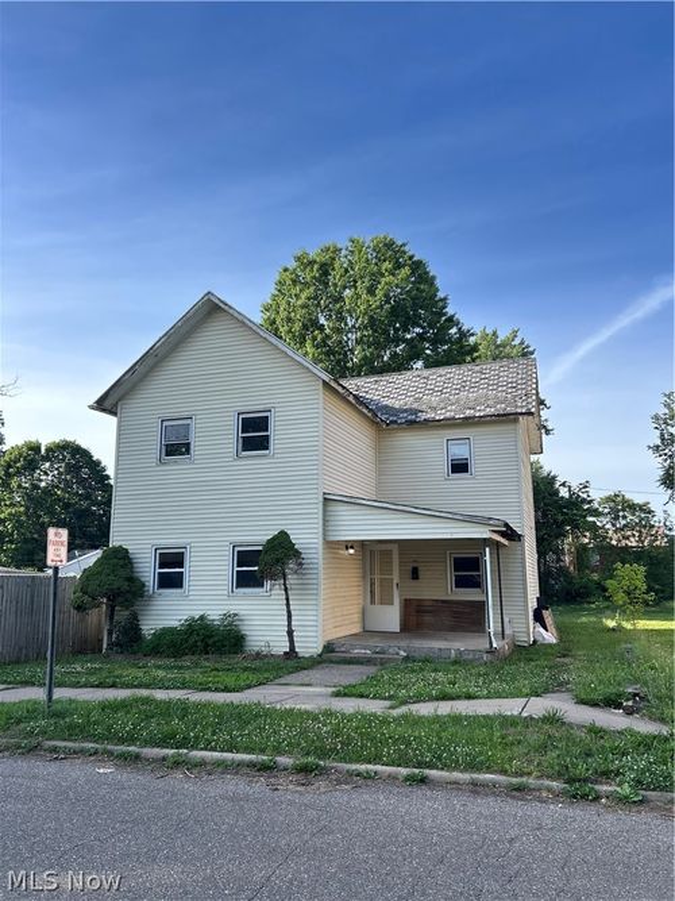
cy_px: 450
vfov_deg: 67.3
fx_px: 676
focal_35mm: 26
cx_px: 338
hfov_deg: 53.0
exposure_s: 1/1159
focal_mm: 5.7
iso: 50
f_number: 1.5
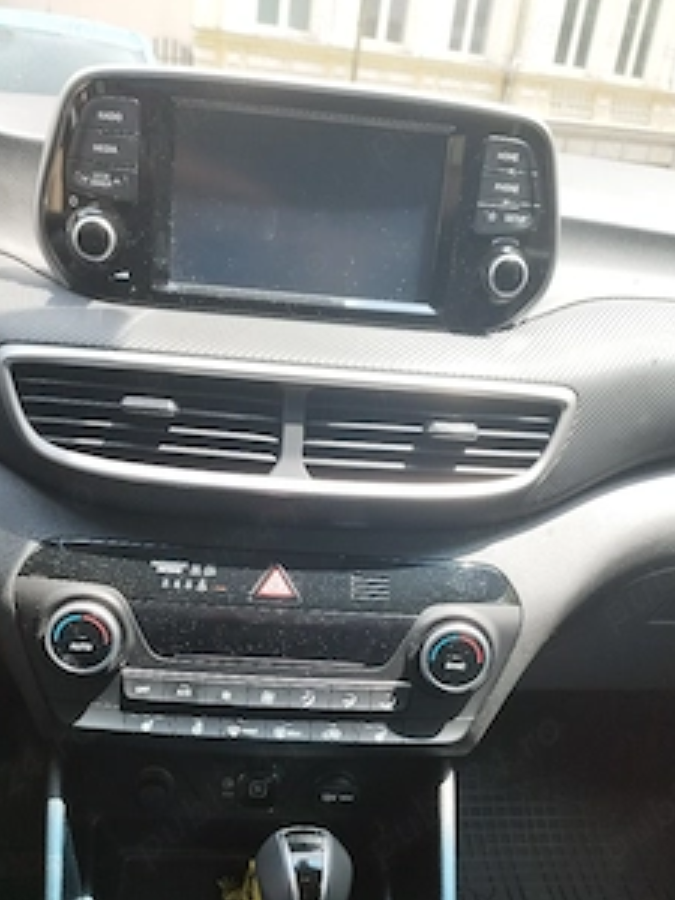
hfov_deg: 44.1
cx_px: 291
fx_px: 832
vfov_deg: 55.8
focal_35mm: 32
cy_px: 591
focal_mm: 5.89
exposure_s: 1/100
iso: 60
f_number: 1.89
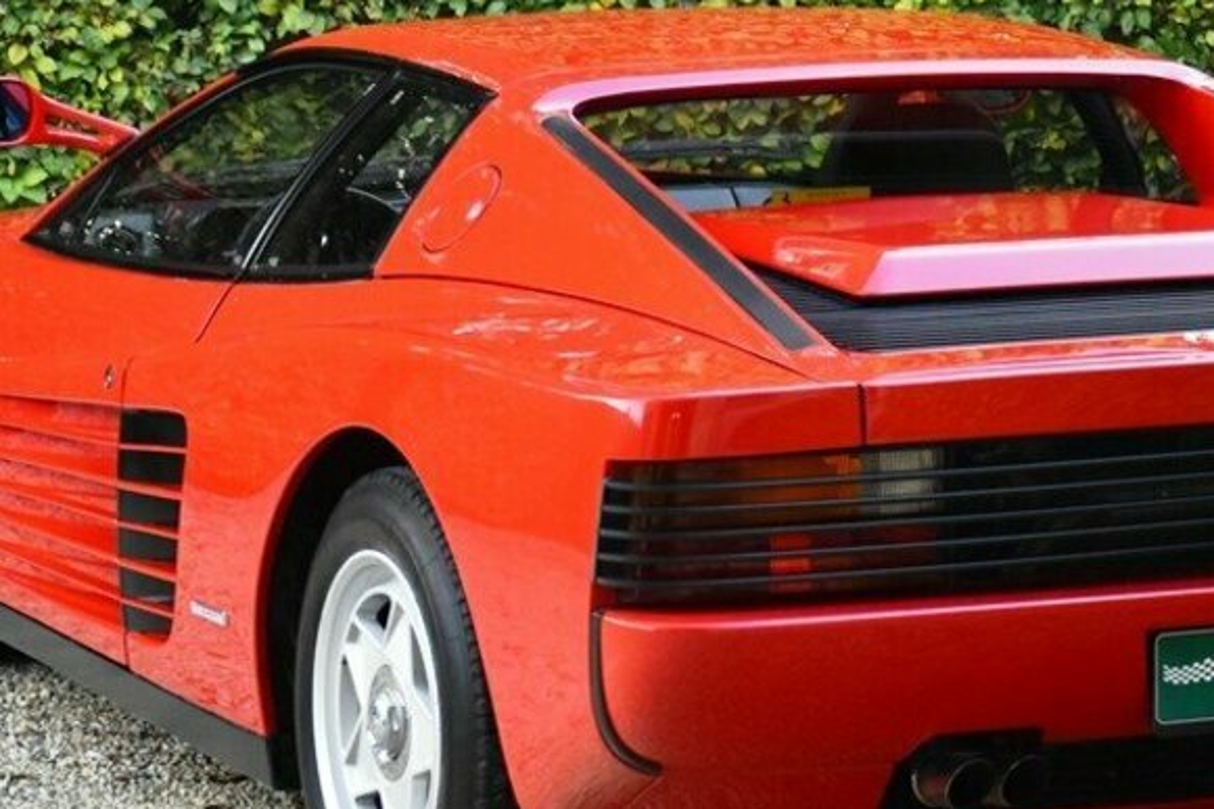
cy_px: 452
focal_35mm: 124
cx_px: 836
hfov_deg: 16.5
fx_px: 4180
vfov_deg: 11.0
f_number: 4.5
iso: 1100
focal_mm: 40
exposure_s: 1/125
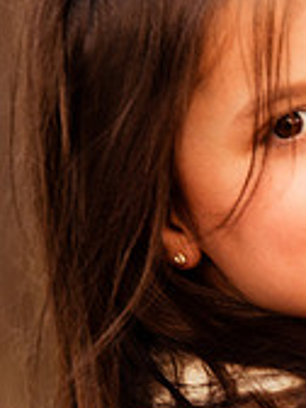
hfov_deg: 2.1
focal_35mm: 712
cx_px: 285
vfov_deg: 2.8
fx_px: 8395
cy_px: 347
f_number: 4.5
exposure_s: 1/160
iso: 640
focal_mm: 185
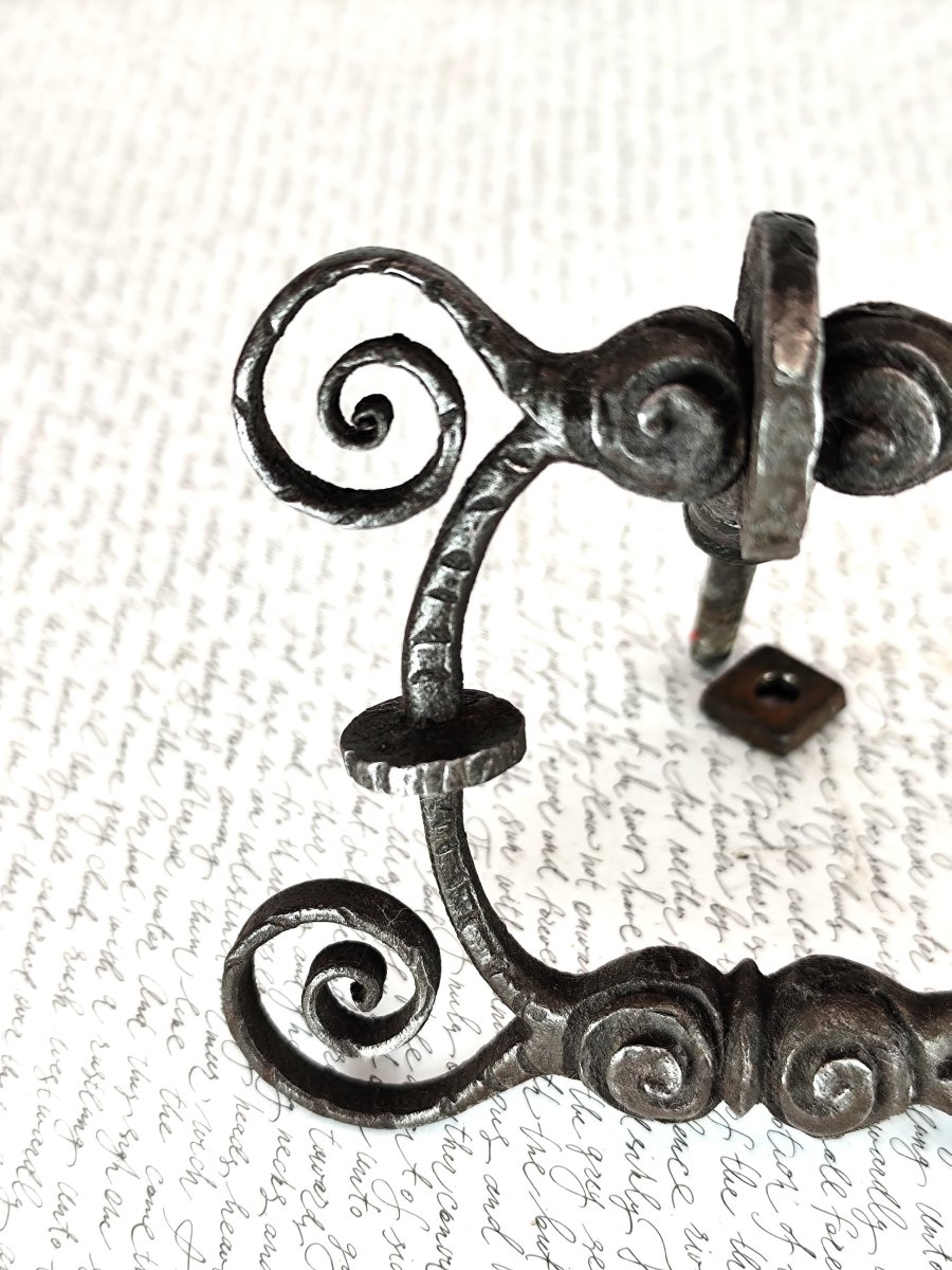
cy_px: 635
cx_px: 476
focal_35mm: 46
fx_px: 1687
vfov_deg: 41.2
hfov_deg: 31.5
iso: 80
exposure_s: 1/100
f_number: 1.65
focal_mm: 6.14
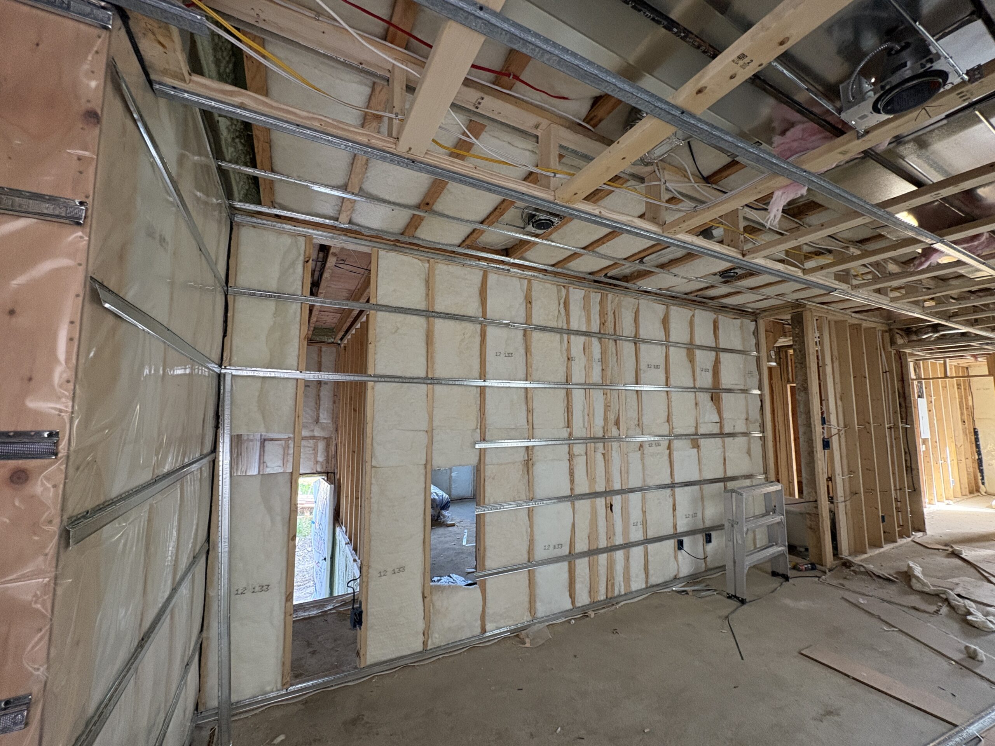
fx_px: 402
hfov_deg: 102.1
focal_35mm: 14
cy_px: 373
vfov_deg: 85.7
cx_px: 498
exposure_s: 1/60
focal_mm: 2.22
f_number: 2.2
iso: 320
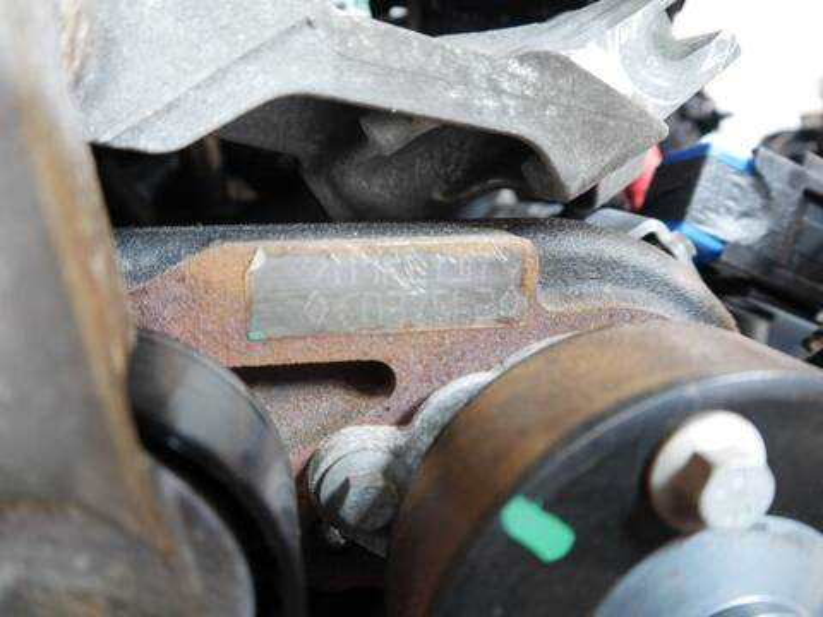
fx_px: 713
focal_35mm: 30
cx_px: 412
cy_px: 308
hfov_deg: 60.0
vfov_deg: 46.8
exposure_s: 1/60
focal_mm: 15
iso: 2000
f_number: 3.5
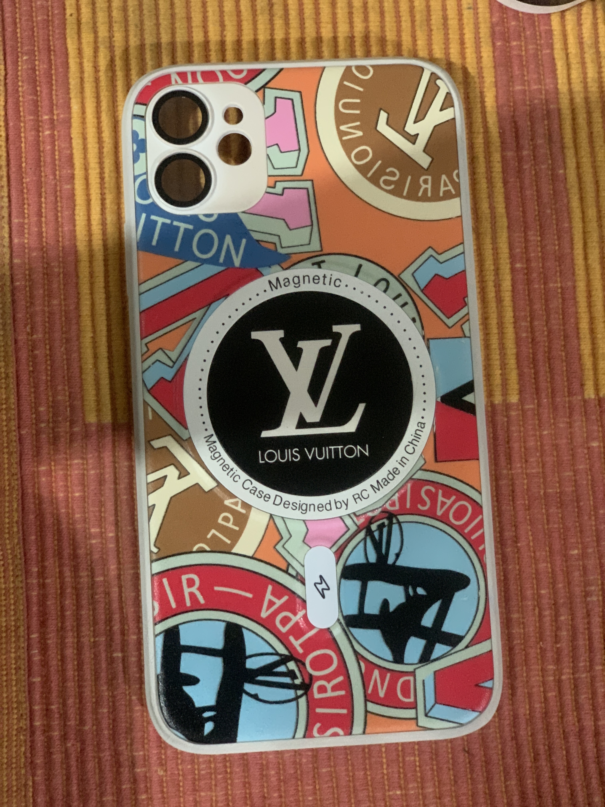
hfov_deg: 28.0
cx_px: 302
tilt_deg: -83.9
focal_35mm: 52
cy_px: 404
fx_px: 1212
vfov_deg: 36.8
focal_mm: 6
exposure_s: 1/30
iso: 1000
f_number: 2.4
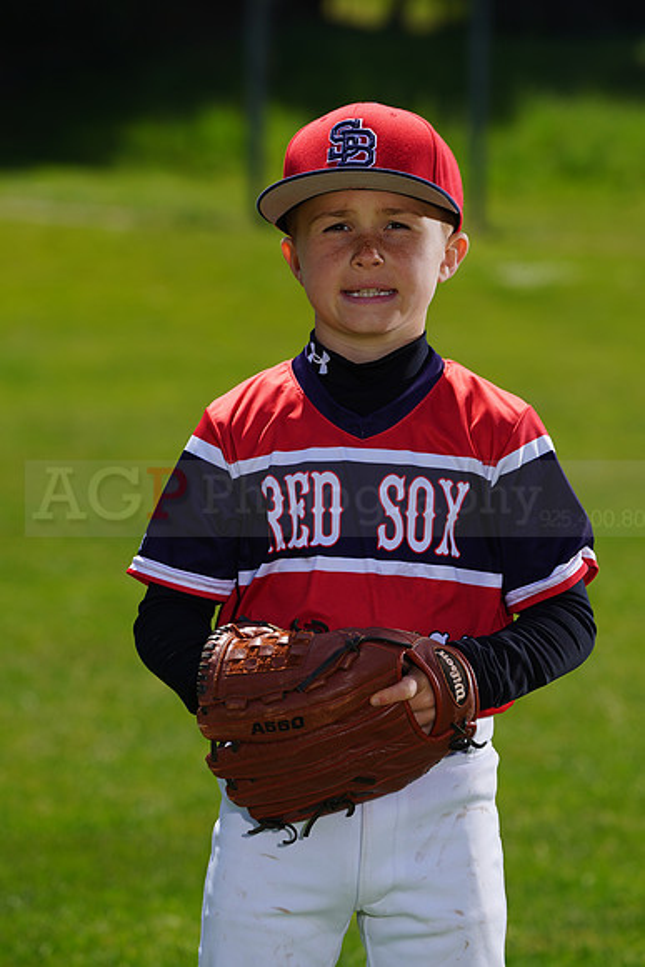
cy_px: 484
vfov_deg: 9.2
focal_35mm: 224
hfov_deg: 6.1
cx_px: 322
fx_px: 6016
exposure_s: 1/250
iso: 100
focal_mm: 224
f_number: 8
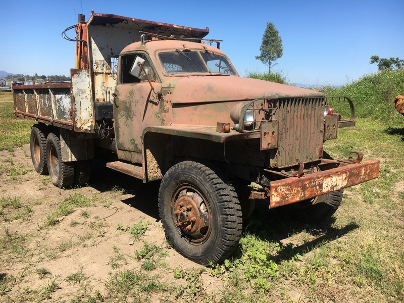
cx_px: 202
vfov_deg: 48.2
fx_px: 338
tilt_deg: -9.5
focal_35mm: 29
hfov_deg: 61.7
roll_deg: -1.8
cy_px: 152
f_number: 2.2
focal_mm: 4.15
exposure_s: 1/1282
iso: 25
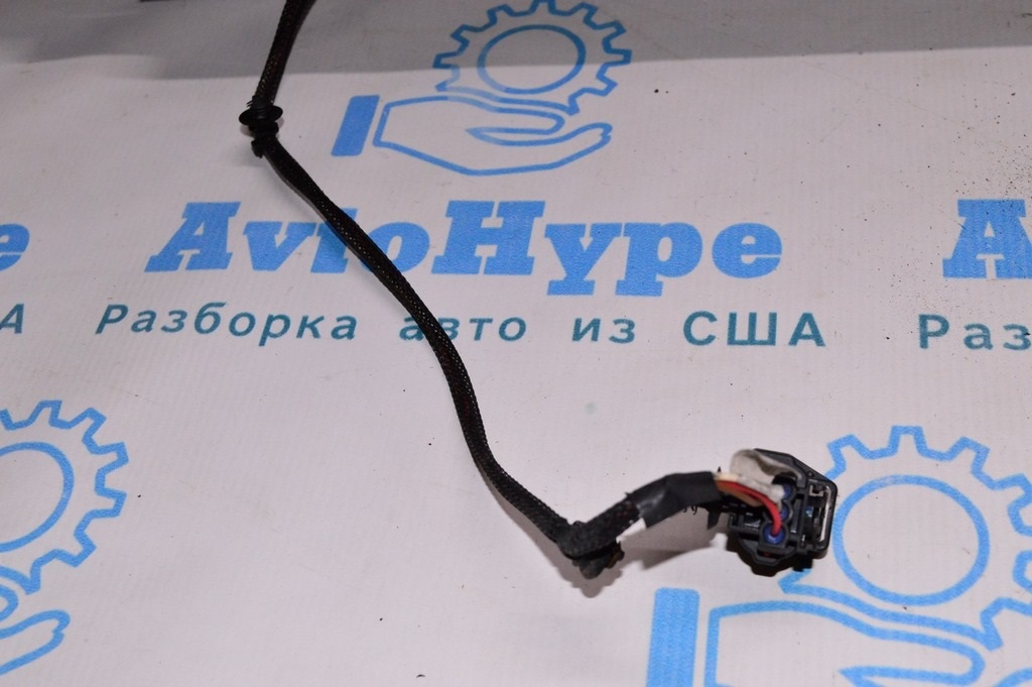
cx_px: 516
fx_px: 1461
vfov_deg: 26.4
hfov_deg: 38.9
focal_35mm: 51
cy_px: 344
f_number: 8
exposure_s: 1/200
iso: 1600
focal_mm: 34
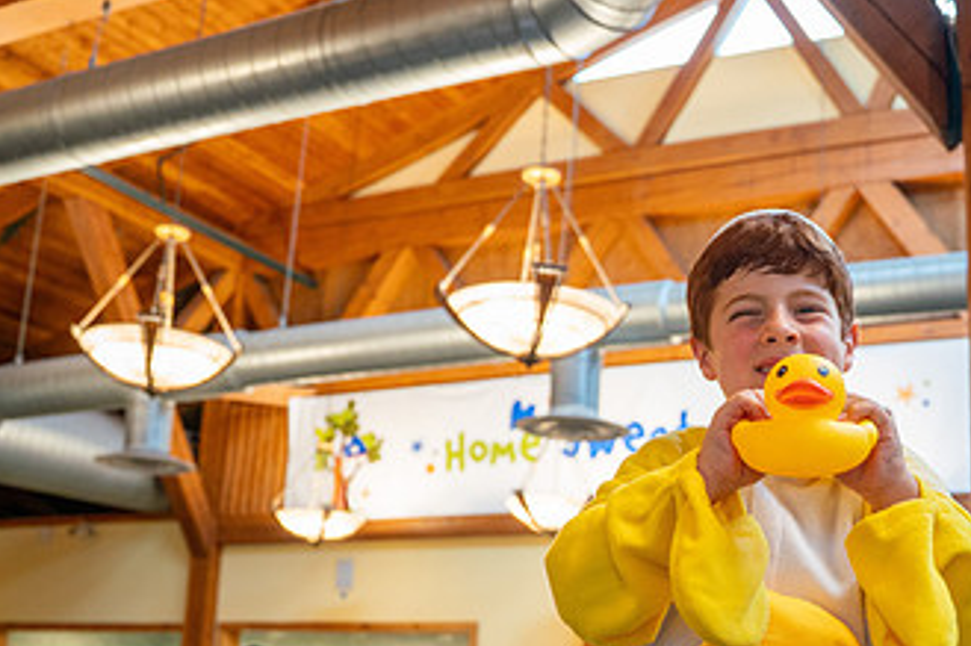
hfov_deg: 41.1
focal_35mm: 47
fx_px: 1267
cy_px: 512
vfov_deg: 28.1
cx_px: 686
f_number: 2.8
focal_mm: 24
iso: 1250
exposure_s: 1/125
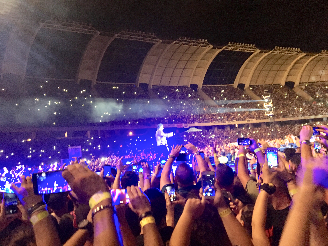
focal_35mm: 29
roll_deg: +5.1
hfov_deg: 61.7
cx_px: 164
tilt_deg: +4.6
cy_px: 123
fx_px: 275
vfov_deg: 48.2
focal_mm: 4.15
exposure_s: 1/17
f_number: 2.2
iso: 250
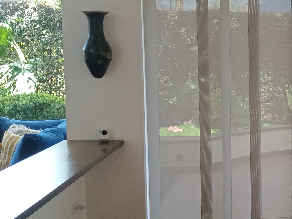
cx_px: 346
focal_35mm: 75
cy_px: 116
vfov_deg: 19.6
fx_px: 633
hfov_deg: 23.8
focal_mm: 3.37
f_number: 2.2
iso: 141
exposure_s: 1/100
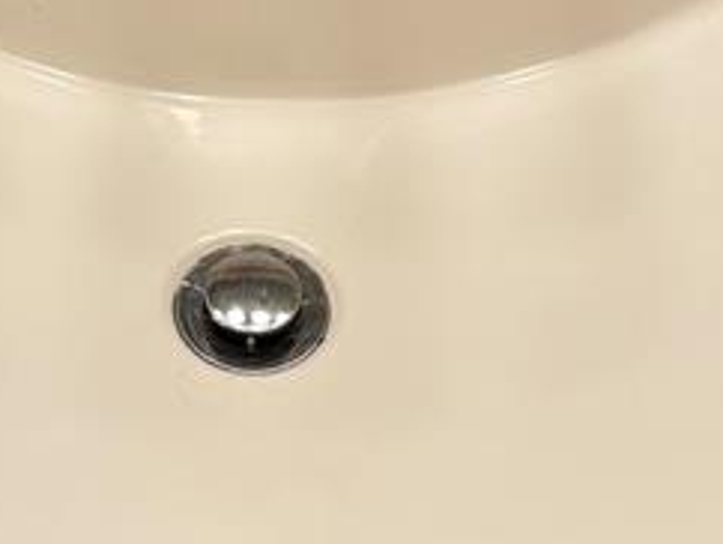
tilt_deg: -47.4
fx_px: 2300
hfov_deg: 17.7
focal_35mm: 110
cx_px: 146
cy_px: 24
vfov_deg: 13.3
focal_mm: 5.96
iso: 125
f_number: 1.6
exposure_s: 1/120
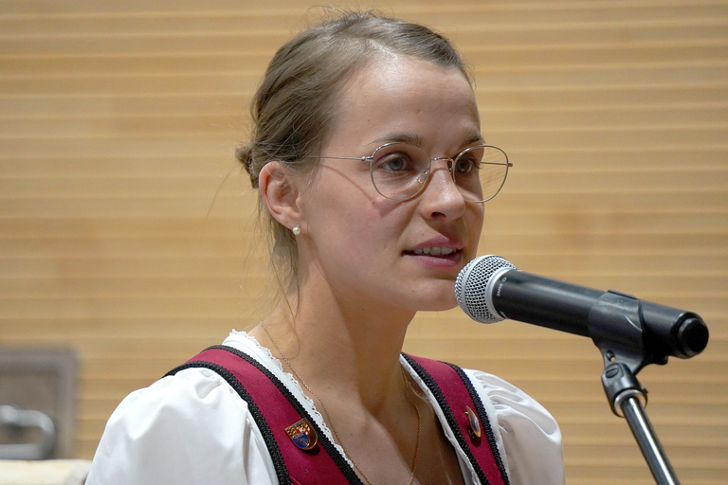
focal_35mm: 402
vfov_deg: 3.4
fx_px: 8129
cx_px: 364
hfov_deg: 5.1
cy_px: 242
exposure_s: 1/80
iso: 2000
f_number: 6.3
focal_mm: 268
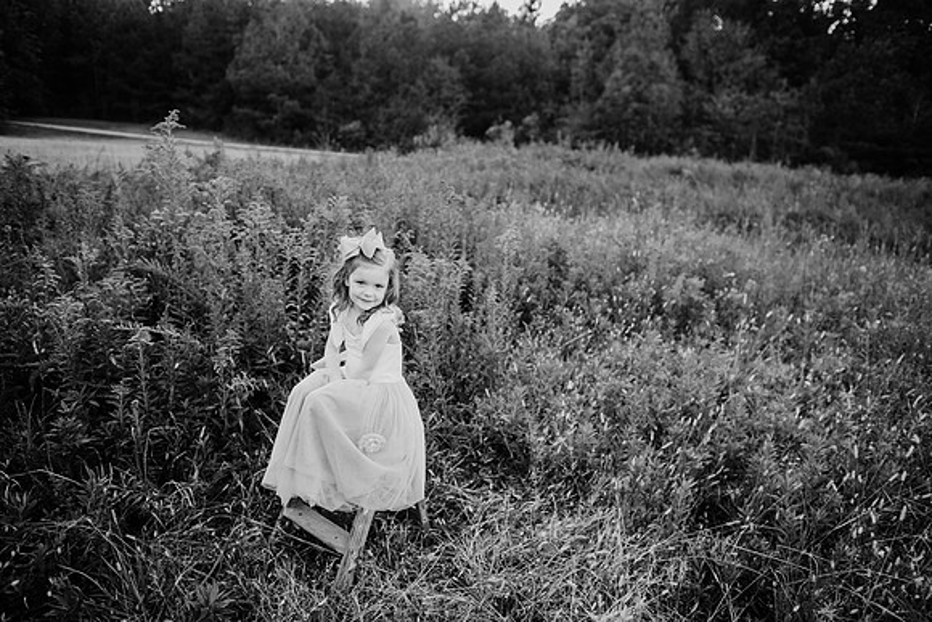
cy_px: 311
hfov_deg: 73.7
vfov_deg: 53.2
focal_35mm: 24
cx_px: 466
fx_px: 621
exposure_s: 1/640
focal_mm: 24
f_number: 2.5
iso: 250
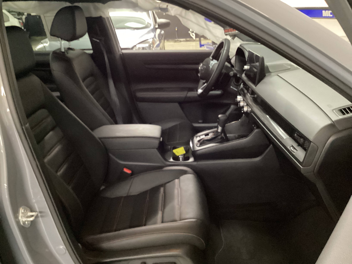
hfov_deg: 58.4
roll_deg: +3.1
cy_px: 132
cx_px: 176
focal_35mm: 31
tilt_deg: -23.8
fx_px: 315
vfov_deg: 45.4
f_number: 2.4
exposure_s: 1/17
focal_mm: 3.3
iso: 640
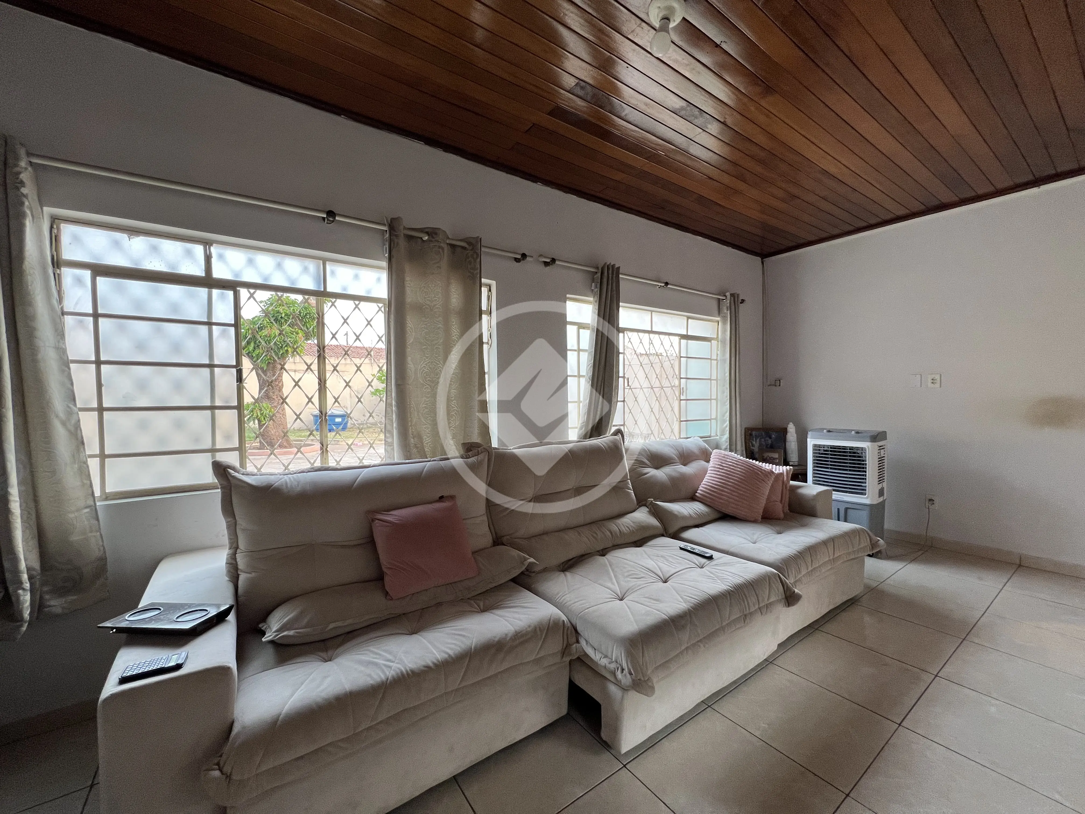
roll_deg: +0.4
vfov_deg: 89.9
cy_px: 407
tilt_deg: -0.8
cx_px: 542
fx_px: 407
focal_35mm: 13
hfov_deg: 106.2
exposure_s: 1/120
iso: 80
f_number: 1.8
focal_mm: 1.57
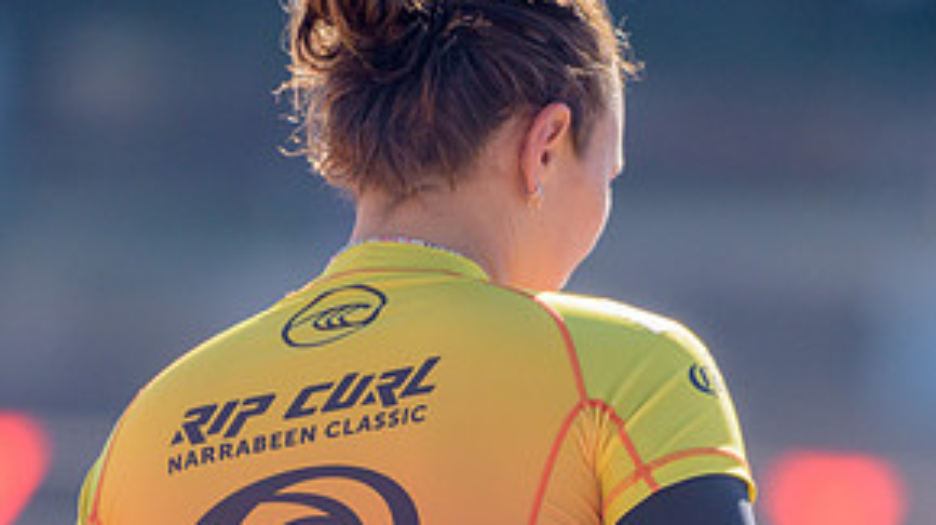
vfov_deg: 1.1
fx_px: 26385
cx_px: 551
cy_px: 611
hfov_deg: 2.0
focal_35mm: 1064
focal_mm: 500
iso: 320
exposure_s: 1/2000
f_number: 5.6
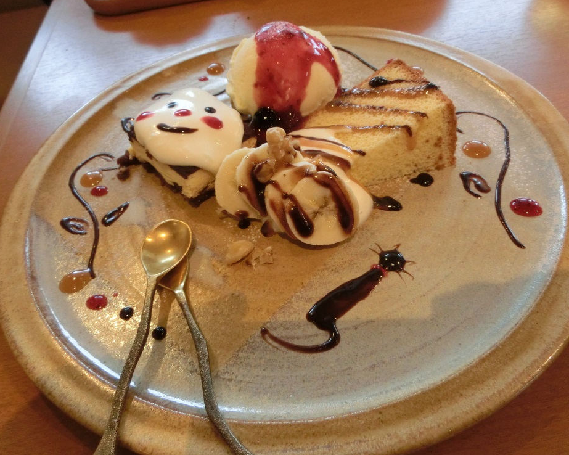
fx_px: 438
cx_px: 288
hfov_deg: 66.0
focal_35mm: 26
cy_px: 224
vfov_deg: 54.9
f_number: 3
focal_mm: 4.24
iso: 400
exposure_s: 1/125
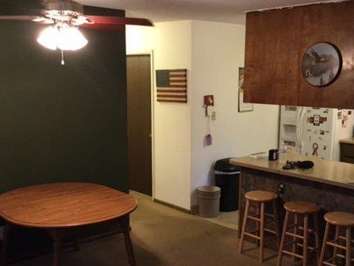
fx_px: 450
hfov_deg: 42.8
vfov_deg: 32.8
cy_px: 155
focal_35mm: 44
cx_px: 207
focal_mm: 3.3
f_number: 2.4
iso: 200
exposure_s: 1/15
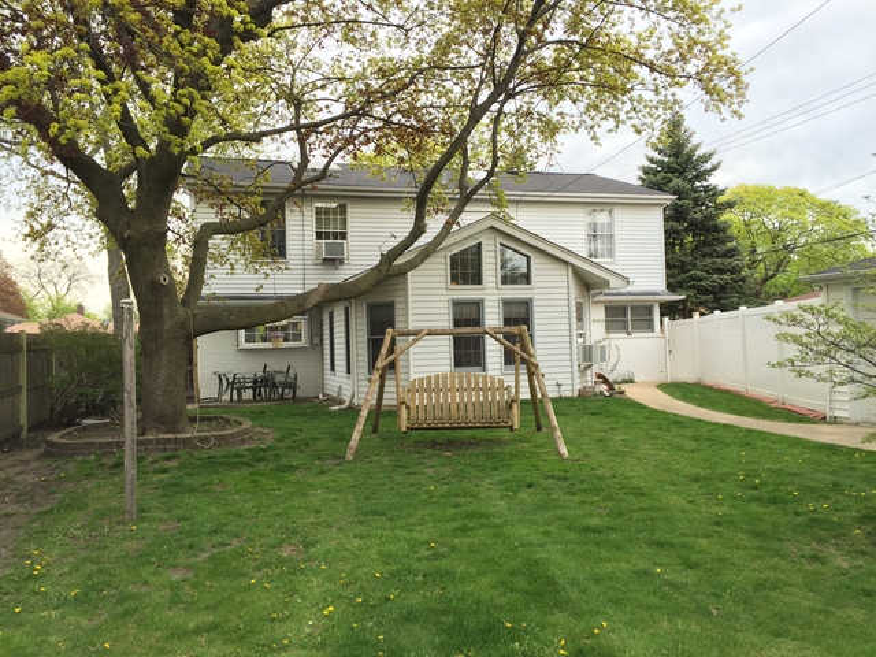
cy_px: 328
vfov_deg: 48.2
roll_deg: +1.6
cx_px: 438
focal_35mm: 29
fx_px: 734
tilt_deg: +1.4
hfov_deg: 61.7
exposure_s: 1/273
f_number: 2.2
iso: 32
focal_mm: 4.15
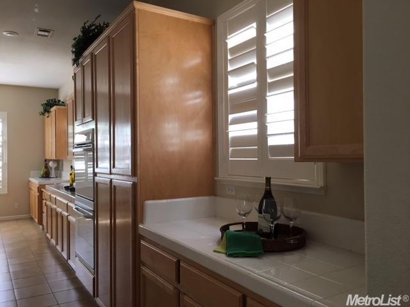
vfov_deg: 48.2
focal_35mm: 29
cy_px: 154
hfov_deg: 61.7
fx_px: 343
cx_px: 205
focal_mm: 4.15
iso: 32
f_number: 2.2
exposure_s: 1/30
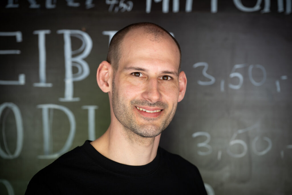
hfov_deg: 23.7
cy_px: 98
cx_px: 146
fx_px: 697
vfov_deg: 15.9
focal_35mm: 86
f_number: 4
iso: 250
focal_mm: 86
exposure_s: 1/60
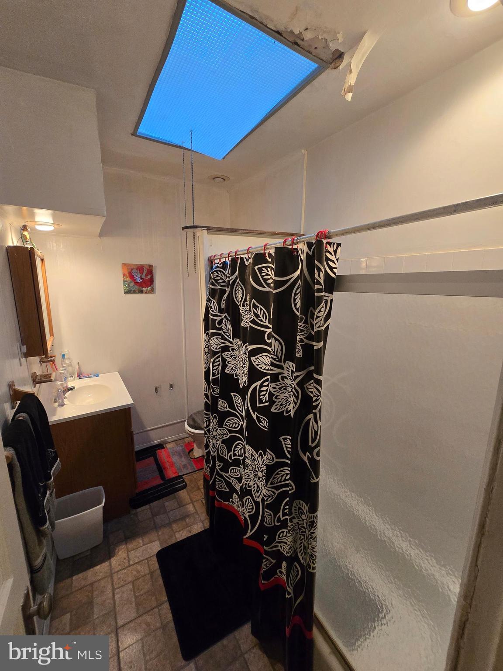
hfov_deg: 89.9
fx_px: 252
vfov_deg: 106.2
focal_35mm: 13
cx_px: 252
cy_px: 336
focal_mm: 2.2
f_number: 2.2
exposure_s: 1/60
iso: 400
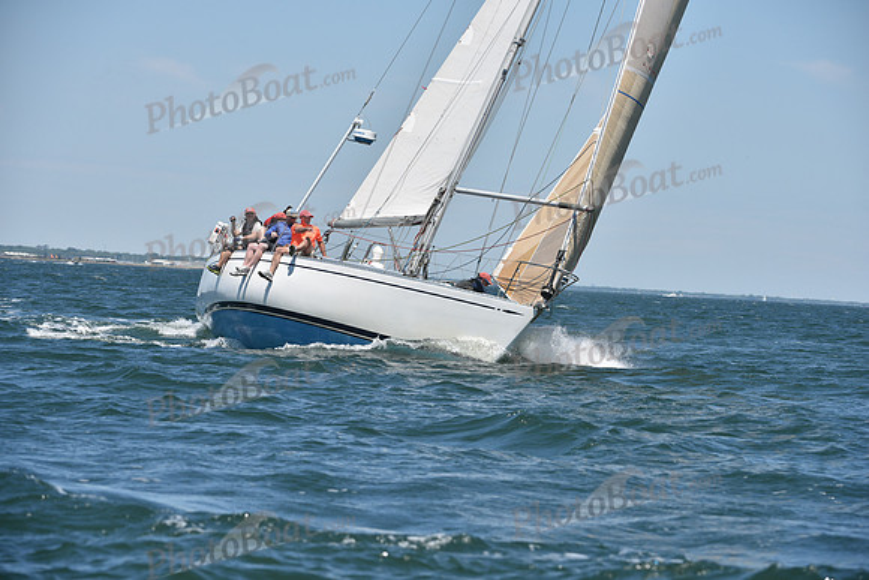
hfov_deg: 10.3
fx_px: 4829
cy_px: 290
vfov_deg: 6.9
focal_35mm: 200
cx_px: 434
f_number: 7.1
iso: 250
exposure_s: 1/1000
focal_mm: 200
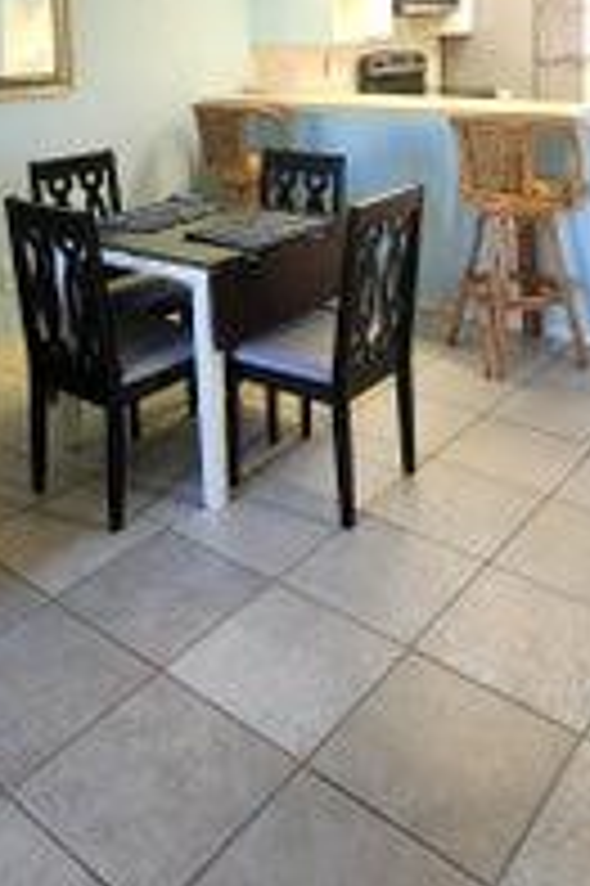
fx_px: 813
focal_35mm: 33
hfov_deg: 39.8
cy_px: 103
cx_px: 261
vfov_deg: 51.2
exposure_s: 1/60
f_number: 2.2
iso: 200
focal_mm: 2.2
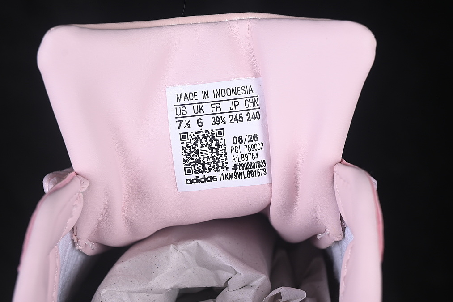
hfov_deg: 25.4
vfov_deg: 17.1
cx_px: 216
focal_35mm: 80
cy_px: 153
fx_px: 1006
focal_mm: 50
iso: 160
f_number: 8
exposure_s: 1/80
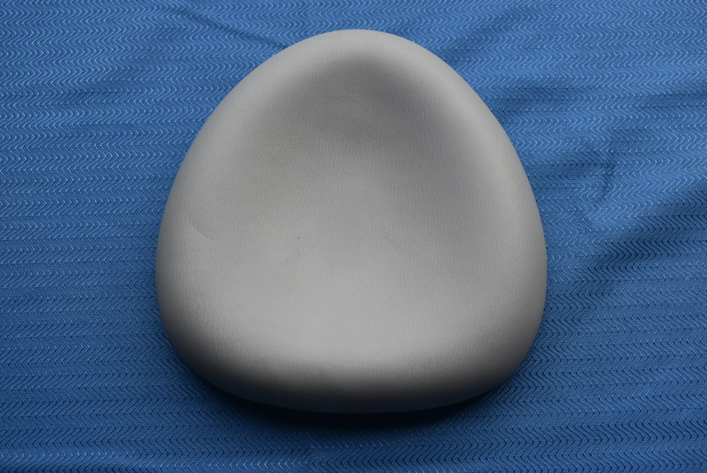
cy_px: 236
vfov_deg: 30.9
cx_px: 354
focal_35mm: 44
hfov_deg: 44.9
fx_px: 855
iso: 200
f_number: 7.1
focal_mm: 29
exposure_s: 1/250
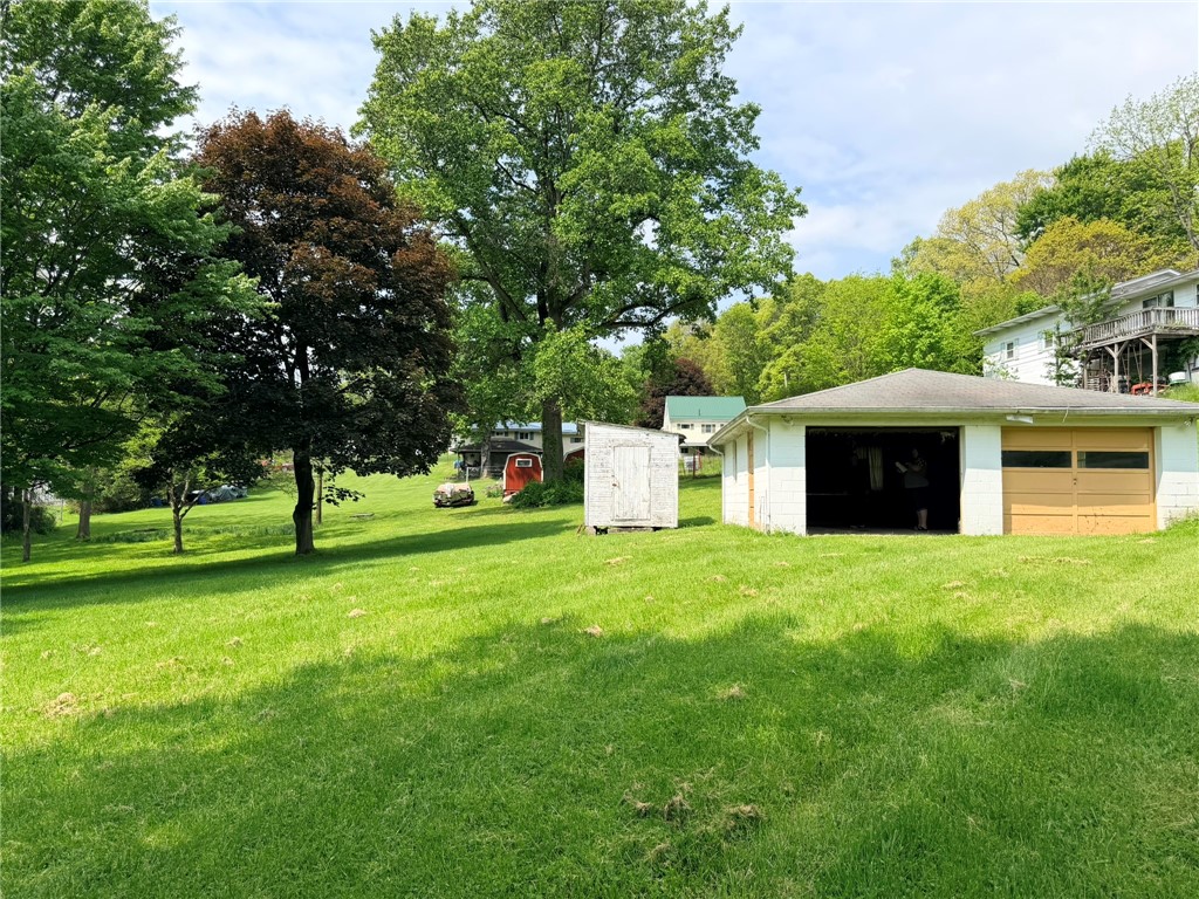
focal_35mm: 24
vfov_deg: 56.8
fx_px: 831
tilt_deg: +4.2
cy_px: 450
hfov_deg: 71.6
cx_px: 600
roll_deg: -2.0
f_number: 1.78
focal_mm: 6.76
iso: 80
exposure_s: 1/3425
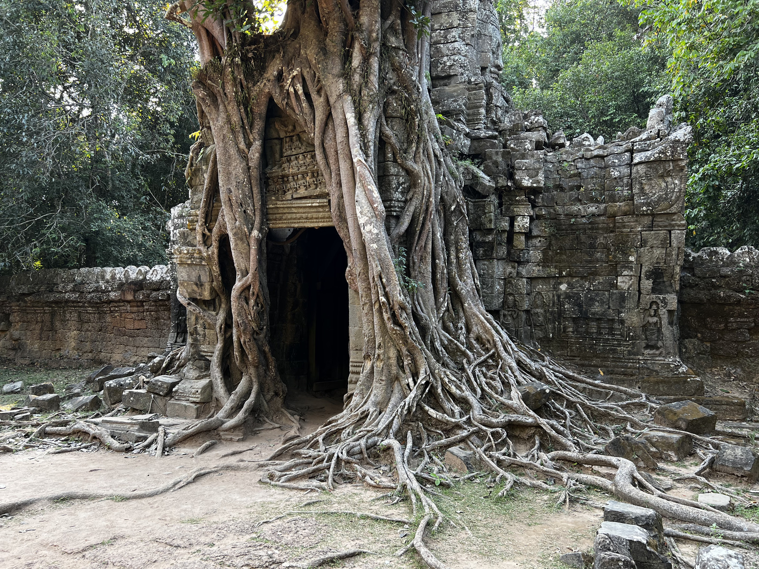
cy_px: 284
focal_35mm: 26
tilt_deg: +4.1
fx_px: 570
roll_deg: -0.8
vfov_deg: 53.1
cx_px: 380
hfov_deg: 67.3
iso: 50
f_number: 1.5
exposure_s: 1/161
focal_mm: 5.7
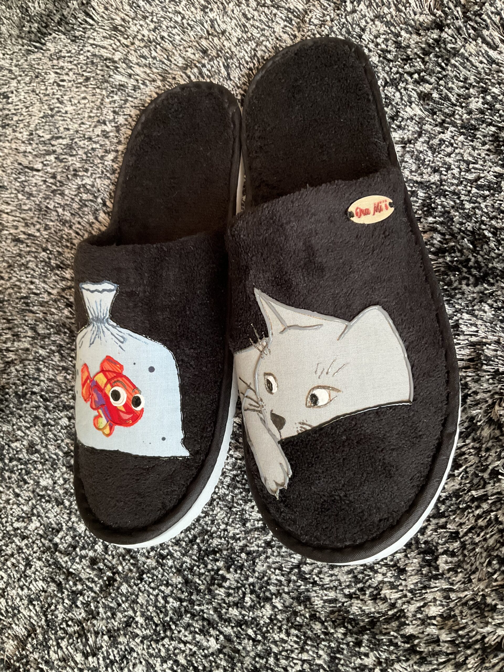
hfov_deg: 48.2
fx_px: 563
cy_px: 336
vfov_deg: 61.7
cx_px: 252
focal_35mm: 29
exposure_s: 1/60
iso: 200
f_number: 1.8
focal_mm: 3
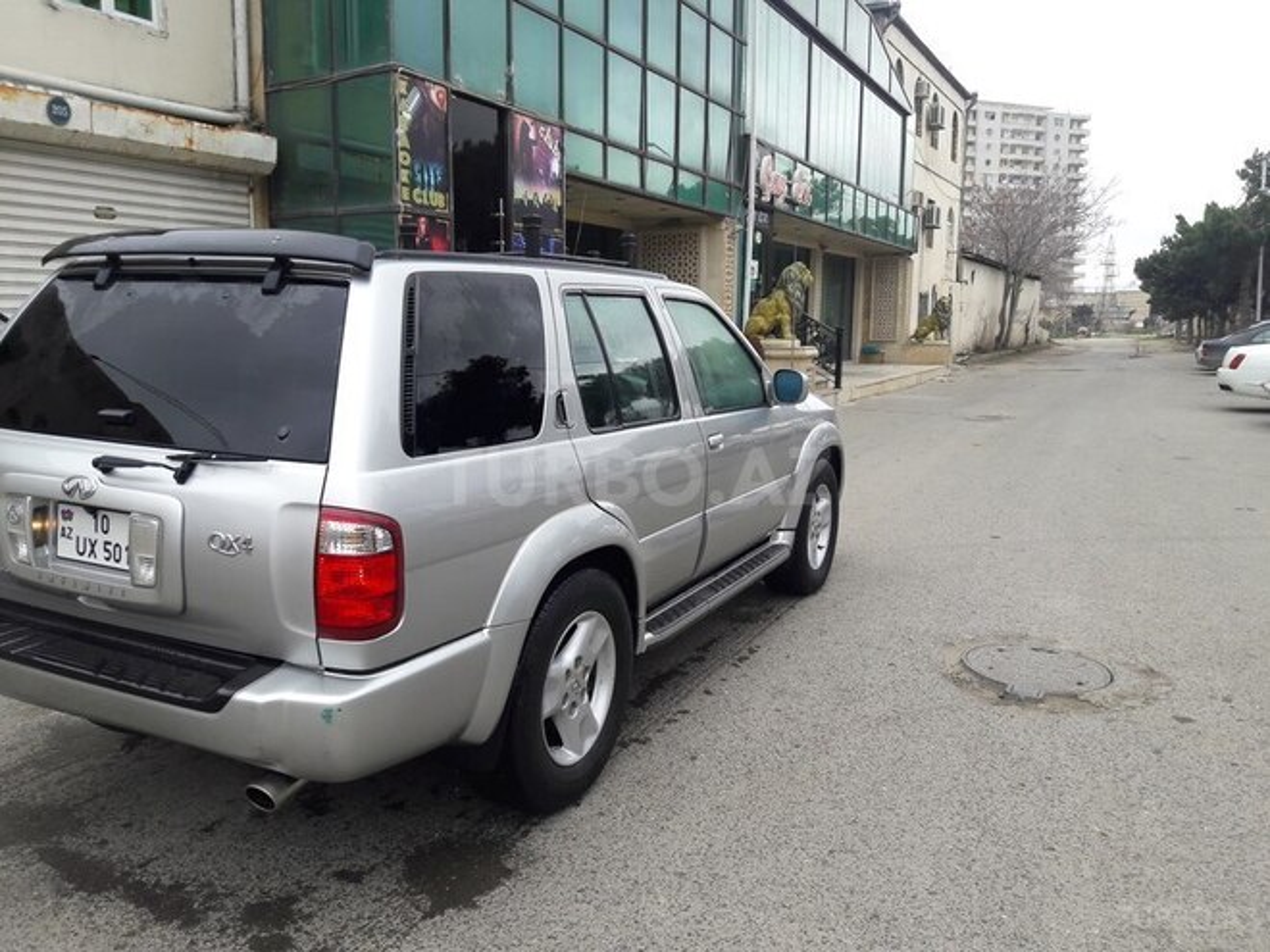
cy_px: 476
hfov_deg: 63.4
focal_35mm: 28
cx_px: 635
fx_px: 1027
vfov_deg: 49.7
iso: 40
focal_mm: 3.7
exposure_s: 1/325
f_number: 1.9
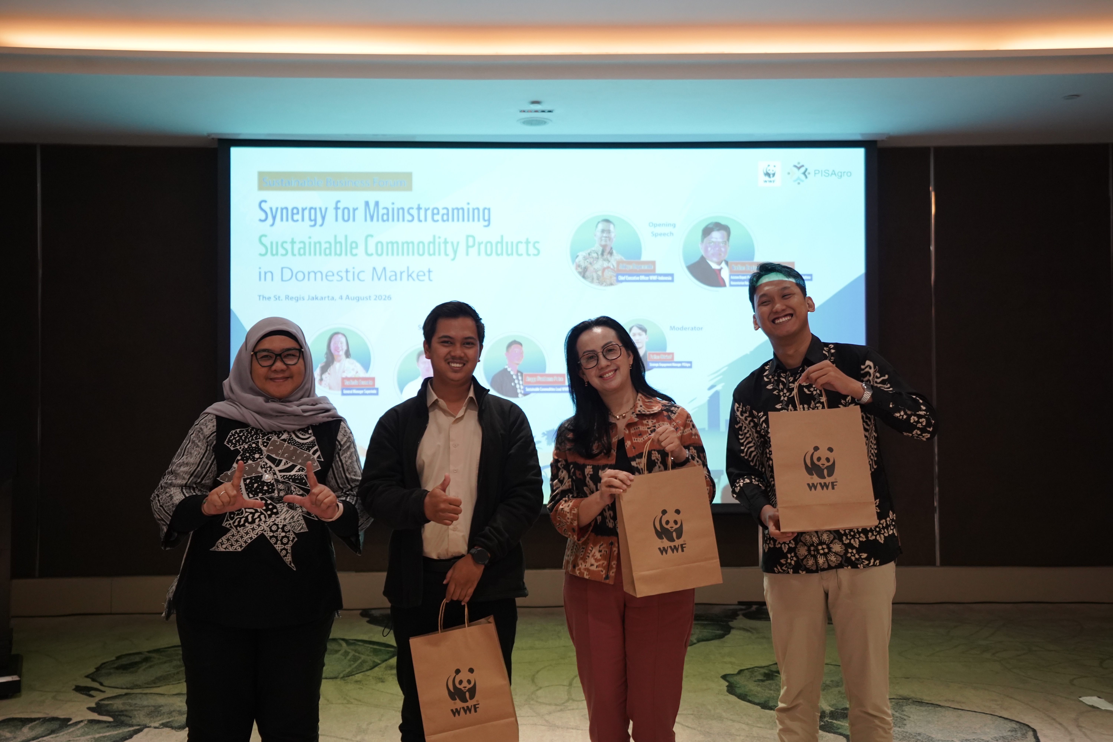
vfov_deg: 37.9
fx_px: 1082
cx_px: 556
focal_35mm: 35
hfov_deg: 54.4
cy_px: 371
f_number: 2.8
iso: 2500
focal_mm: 35
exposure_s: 1/200
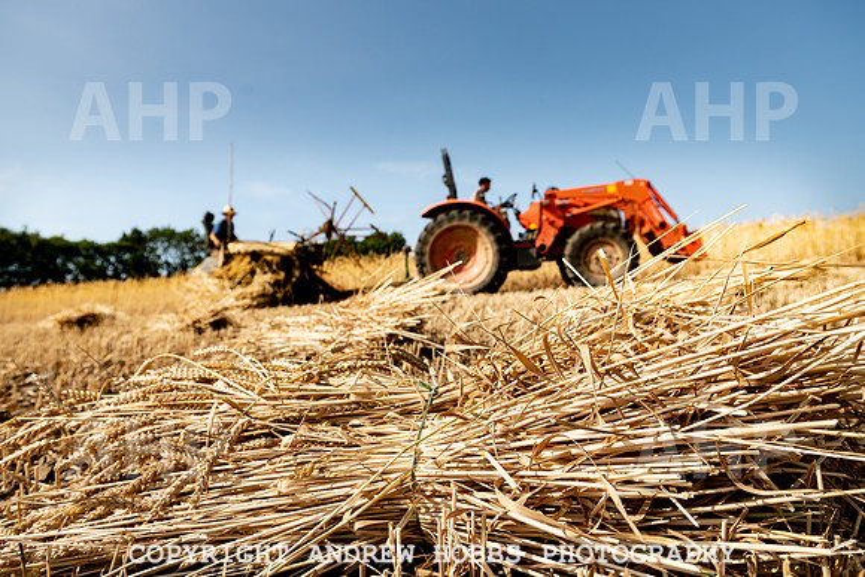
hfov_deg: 73.7
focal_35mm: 24
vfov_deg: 53.2
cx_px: 432
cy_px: 288
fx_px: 577
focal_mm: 24
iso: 64
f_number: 5.6
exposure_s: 1/400
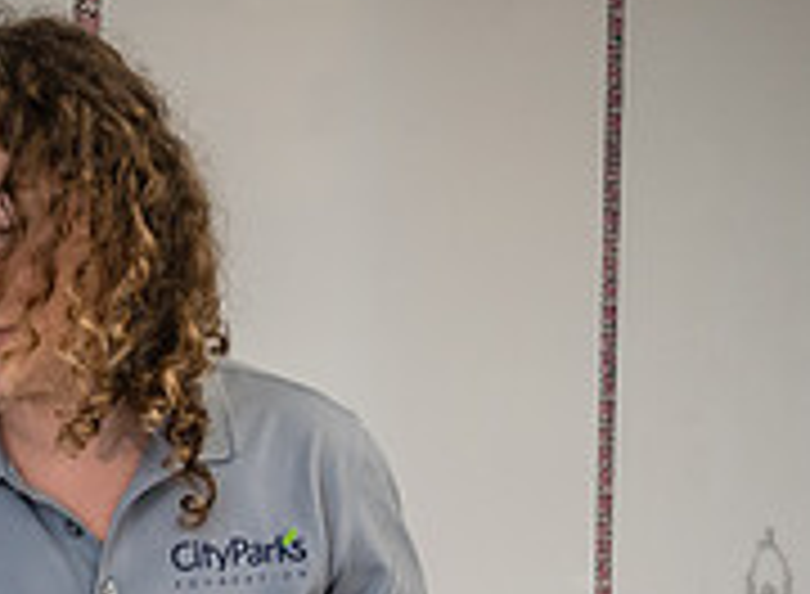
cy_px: 853
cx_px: -8
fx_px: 3598
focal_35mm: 155
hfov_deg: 12.7
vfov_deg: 9.2
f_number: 4
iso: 1000
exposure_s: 1/200
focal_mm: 45
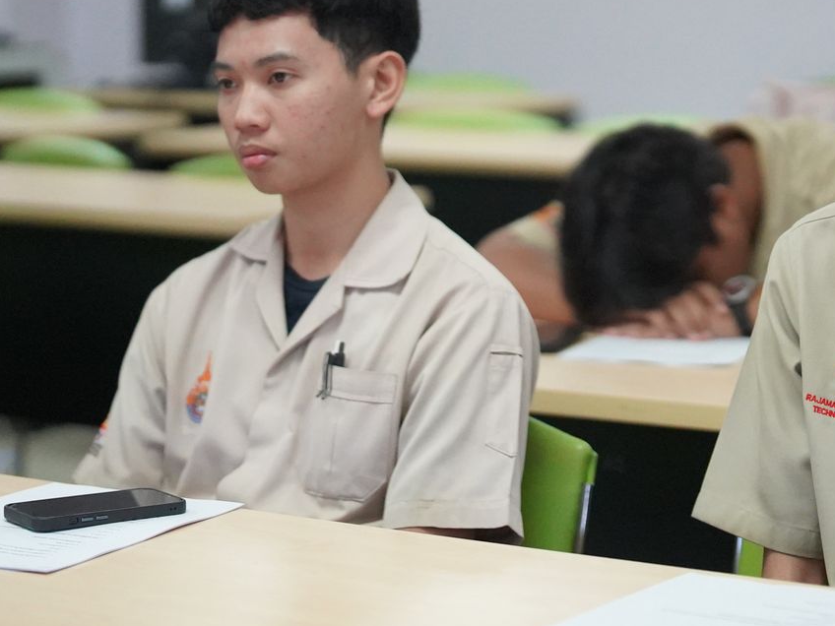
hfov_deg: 16.5
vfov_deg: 12.4
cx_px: 575
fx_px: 2870
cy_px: 202
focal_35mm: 119
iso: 6400
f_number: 1.2
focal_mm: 50
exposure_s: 1/3200
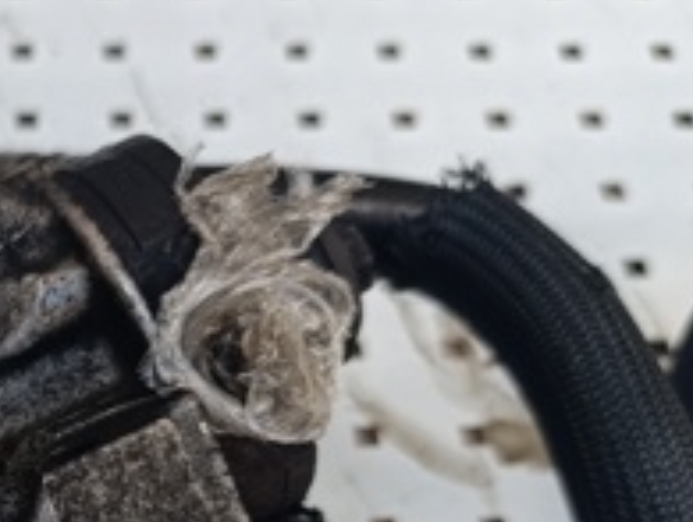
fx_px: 1504
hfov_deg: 23.6
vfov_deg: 19.1
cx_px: -151
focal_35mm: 75
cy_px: 543
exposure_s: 1/100
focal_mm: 6.14
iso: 64
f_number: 1.6
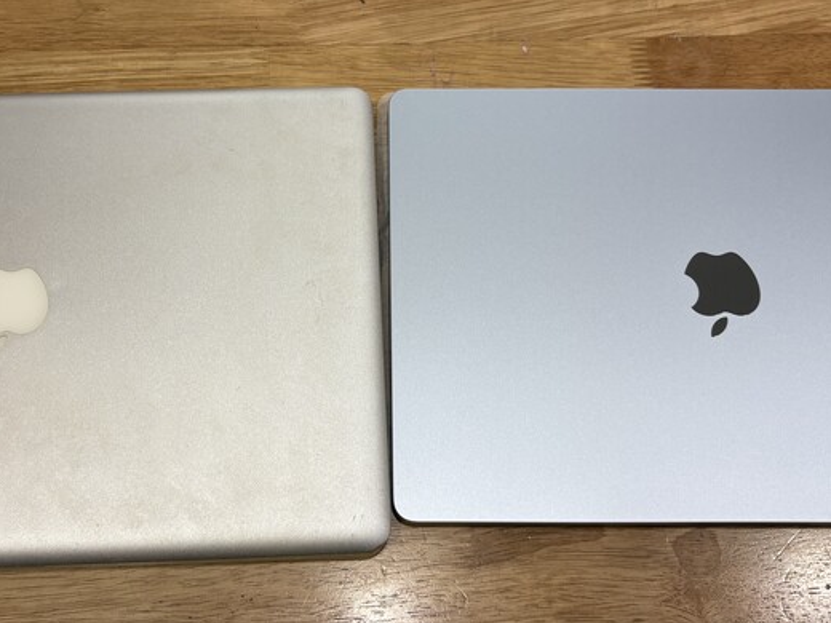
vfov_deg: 36.8
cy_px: 304
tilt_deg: -69.9
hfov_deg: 47.8
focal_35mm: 39
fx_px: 936
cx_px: 363
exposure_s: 1/60
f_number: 1.6
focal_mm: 5.96
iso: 100
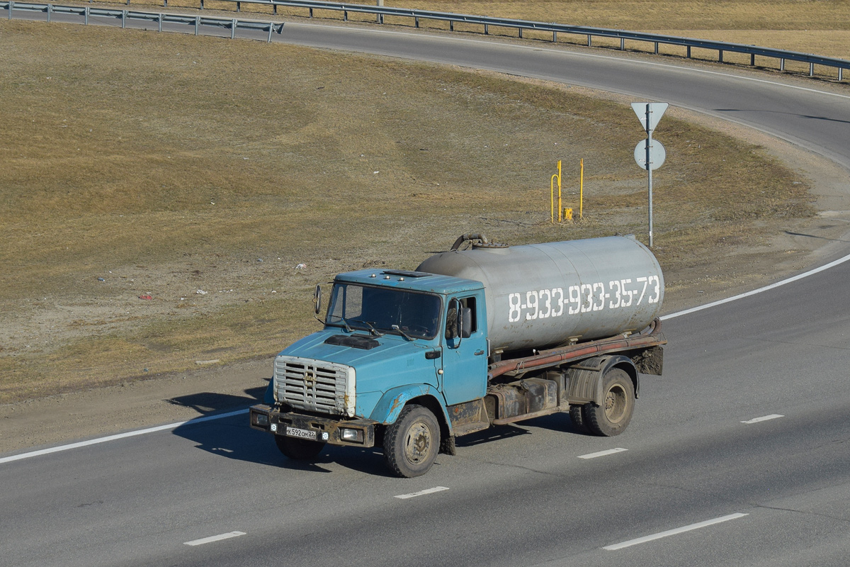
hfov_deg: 24.6
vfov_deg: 16.6
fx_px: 1948
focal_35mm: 82
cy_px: 284
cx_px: 425
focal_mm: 55
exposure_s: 1/1250
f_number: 8
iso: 200
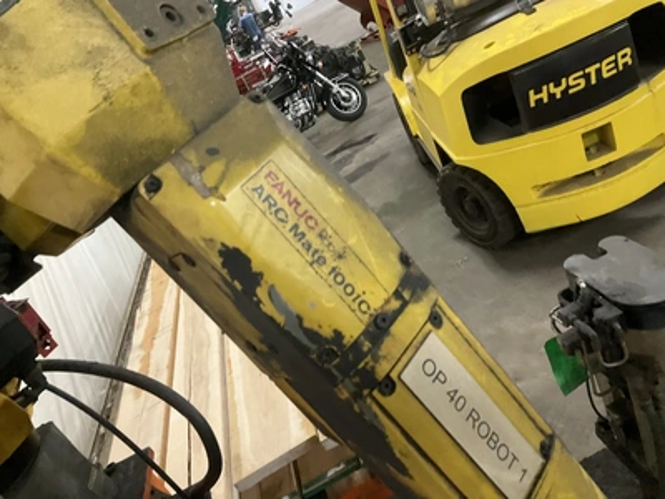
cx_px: 332
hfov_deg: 61.7
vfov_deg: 48.2
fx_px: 557
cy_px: 250
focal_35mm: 29
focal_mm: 3
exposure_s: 1/60
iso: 250
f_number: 1.8
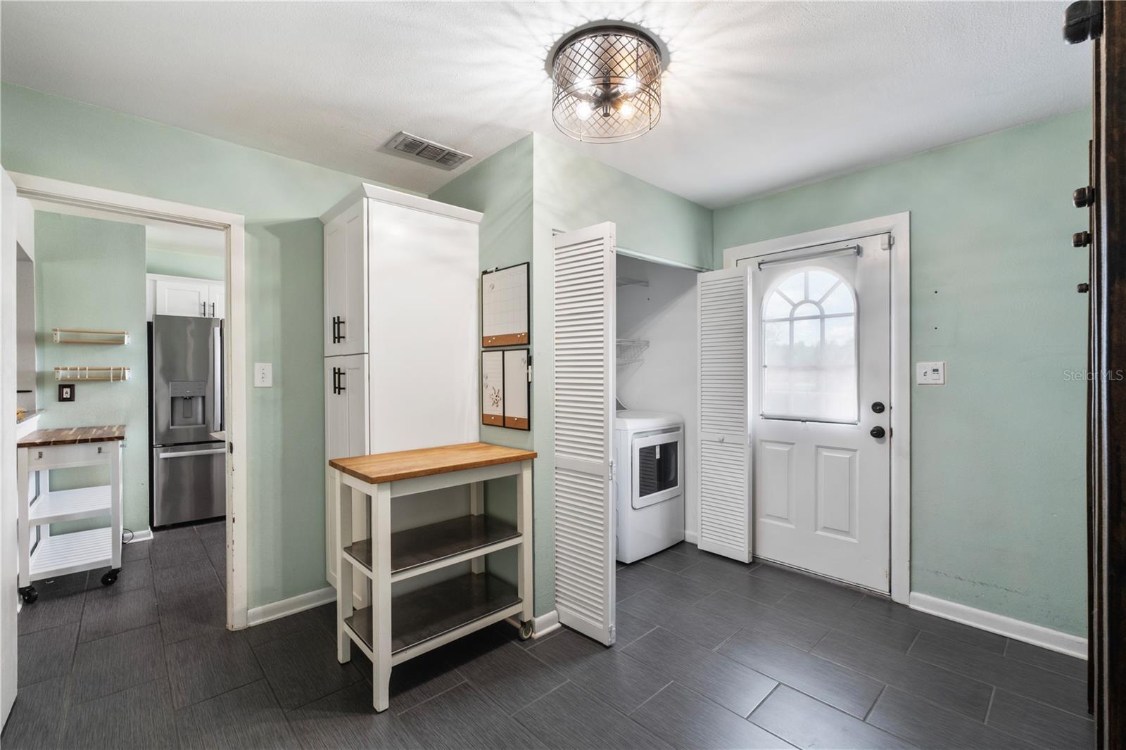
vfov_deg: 77.3
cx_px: 563
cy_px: 375
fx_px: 469
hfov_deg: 100.4
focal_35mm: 15
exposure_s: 1/1.67
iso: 320
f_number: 10
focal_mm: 10
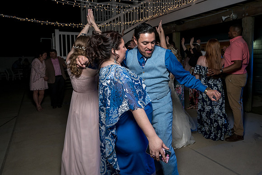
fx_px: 186
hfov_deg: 69.5
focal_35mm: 26
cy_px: 72
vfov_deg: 50.2
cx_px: 159
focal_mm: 21
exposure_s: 1/200
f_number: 5.6
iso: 2000
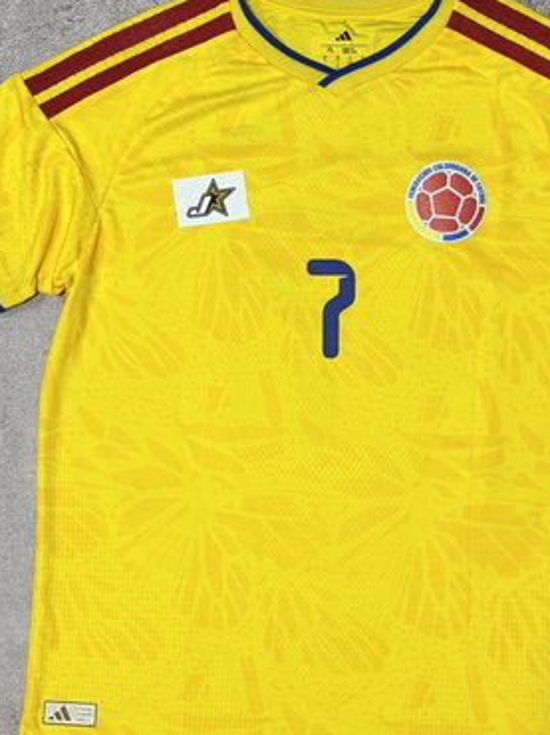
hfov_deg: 19.6
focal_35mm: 75
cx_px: 357
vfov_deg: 26.0
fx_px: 1591
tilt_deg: -86.6
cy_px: 386
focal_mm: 5.96
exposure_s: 1/50
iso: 160
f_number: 1.6
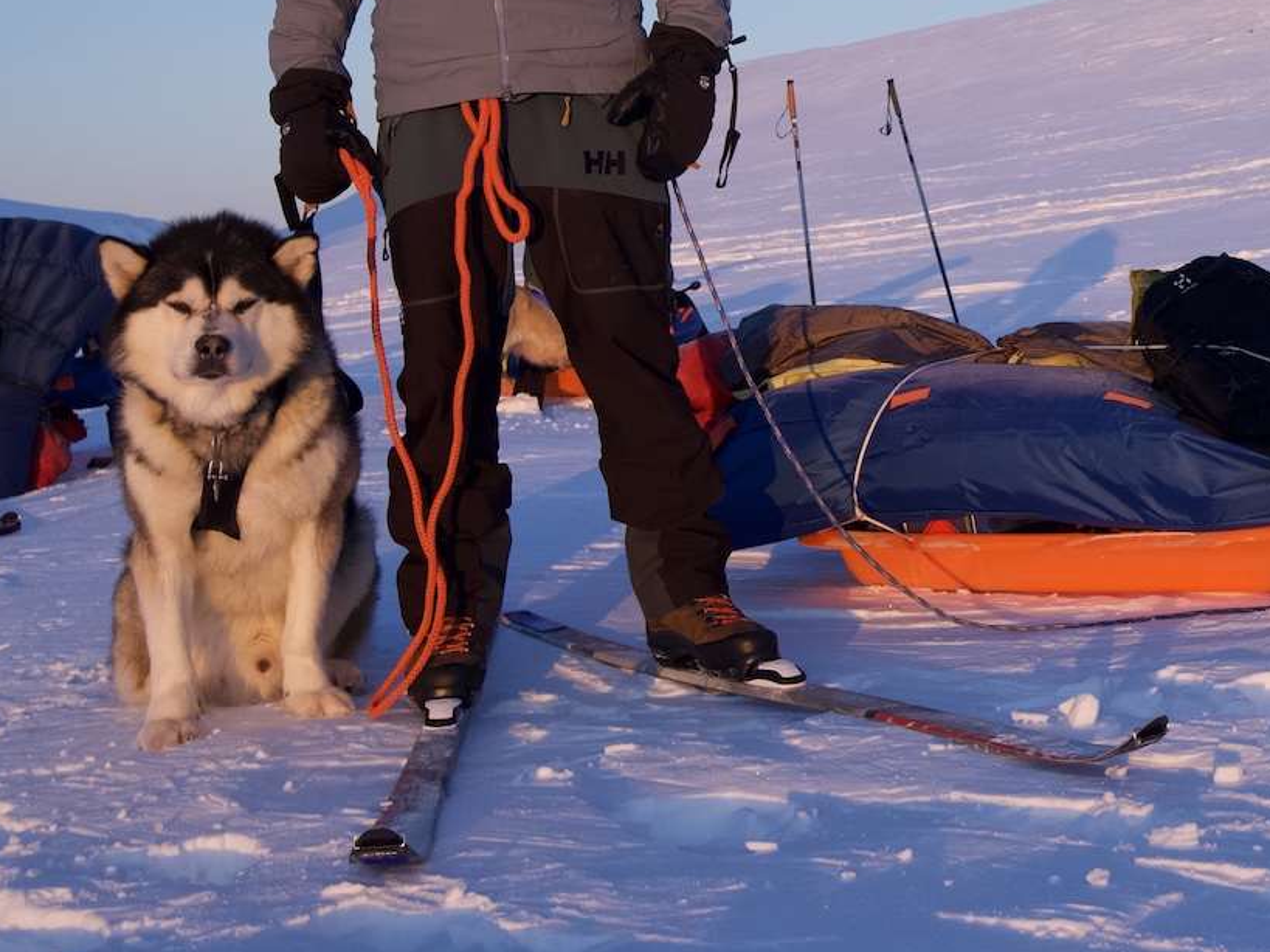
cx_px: 1104
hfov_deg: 30.1
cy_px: 25
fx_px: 2274
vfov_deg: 22.8
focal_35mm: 62
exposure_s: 1/400
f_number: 6.3
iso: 500
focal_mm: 22
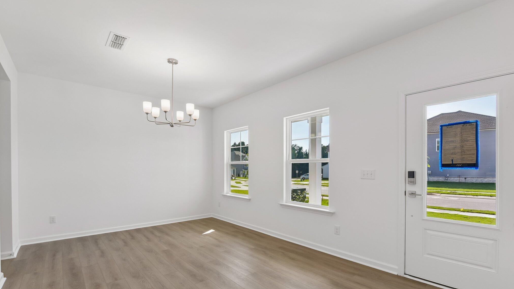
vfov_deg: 66.6
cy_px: 170
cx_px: 253
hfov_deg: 99.4
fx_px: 218
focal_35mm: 16
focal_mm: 15
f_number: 8
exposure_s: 1/160
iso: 400
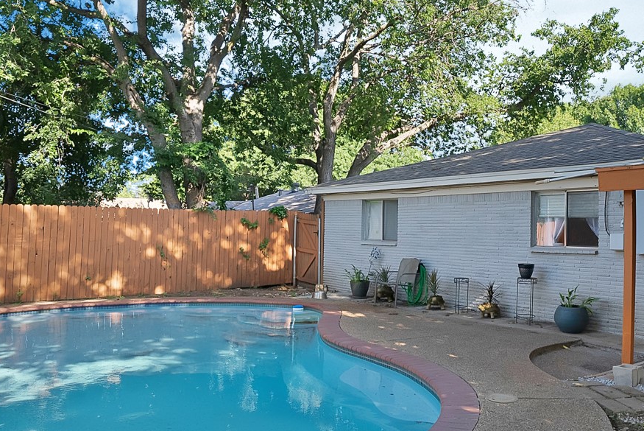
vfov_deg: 41.2
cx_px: 455
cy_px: 216
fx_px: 573
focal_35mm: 32
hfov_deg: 56.7
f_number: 9
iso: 640
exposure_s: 1/125
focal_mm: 14
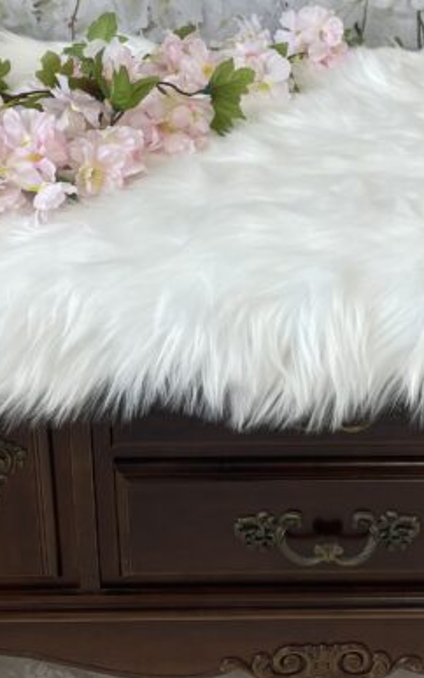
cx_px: 329
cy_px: 112
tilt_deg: -26.5
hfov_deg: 17.7
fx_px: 1349
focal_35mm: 73
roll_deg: -1.8
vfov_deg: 27.5
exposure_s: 1/121
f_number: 1.6
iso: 50
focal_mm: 4.2
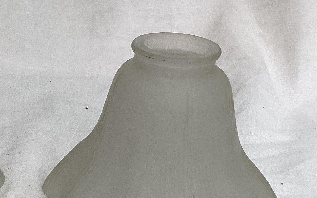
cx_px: 38
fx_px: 769
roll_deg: -0.9
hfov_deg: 22.8
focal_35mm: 89
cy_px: 120
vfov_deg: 14.7
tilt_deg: -23.2
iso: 25
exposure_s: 1/264
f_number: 2.4
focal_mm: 3.3
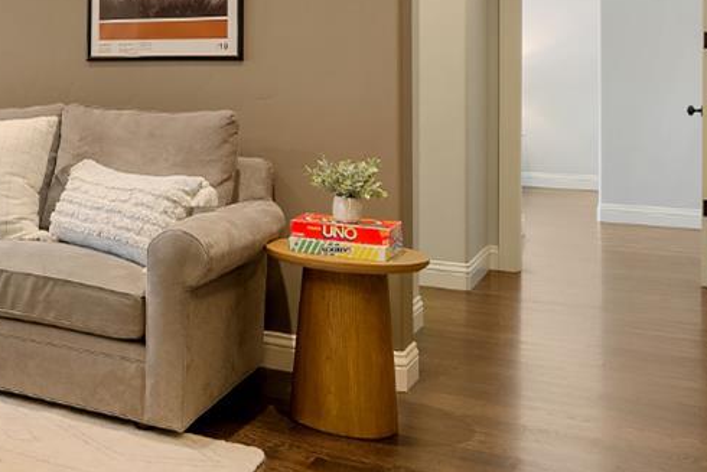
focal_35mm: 49
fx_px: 963
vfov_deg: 27.0
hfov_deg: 30.1
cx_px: -255
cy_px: 88
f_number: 8
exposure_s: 1/2.5
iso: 400
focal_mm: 16
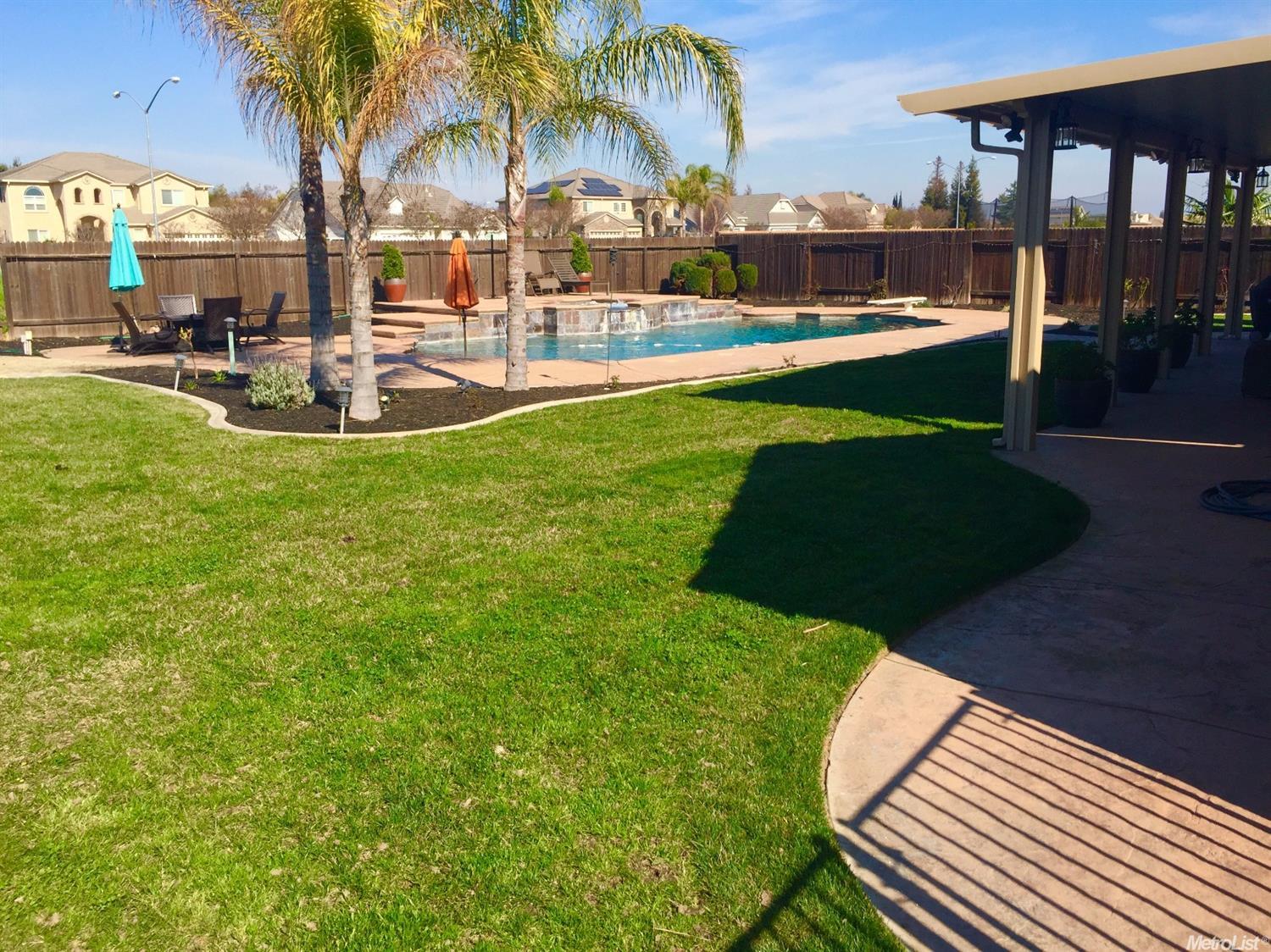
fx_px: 1064
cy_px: 476
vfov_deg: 48.2
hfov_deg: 61.7
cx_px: 636
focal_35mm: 29
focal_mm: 4.15
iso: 32
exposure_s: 1/1883
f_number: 2.2
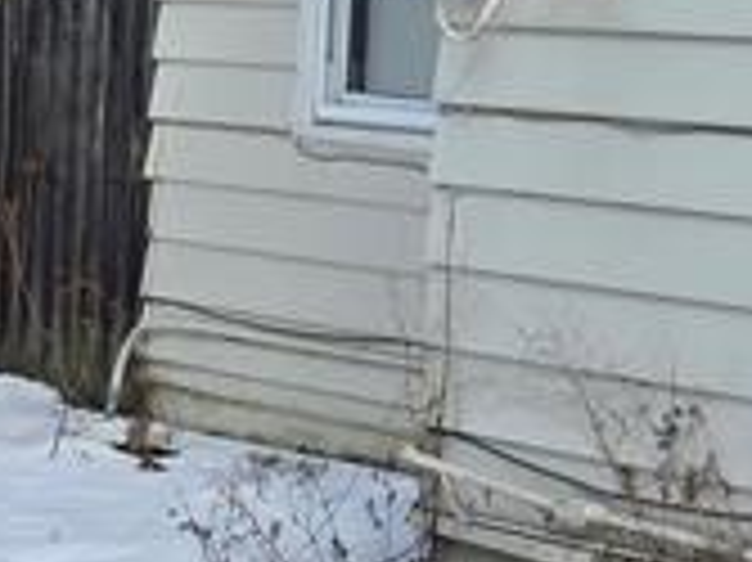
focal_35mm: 141
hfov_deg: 10.8
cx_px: 2062
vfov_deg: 10.3
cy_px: -139
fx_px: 3061
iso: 12
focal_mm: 6.3
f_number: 1.7
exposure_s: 1/611
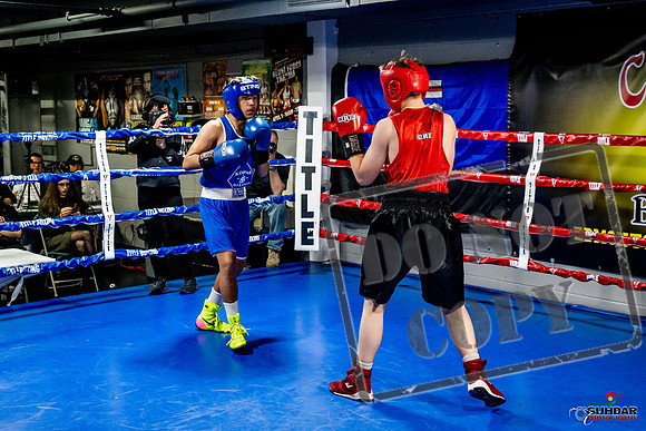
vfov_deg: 26.0
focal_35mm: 52
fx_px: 933
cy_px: 216
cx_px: 323
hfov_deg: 38.2
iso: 5000
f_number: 2.8
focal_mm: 35
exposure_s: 1/800
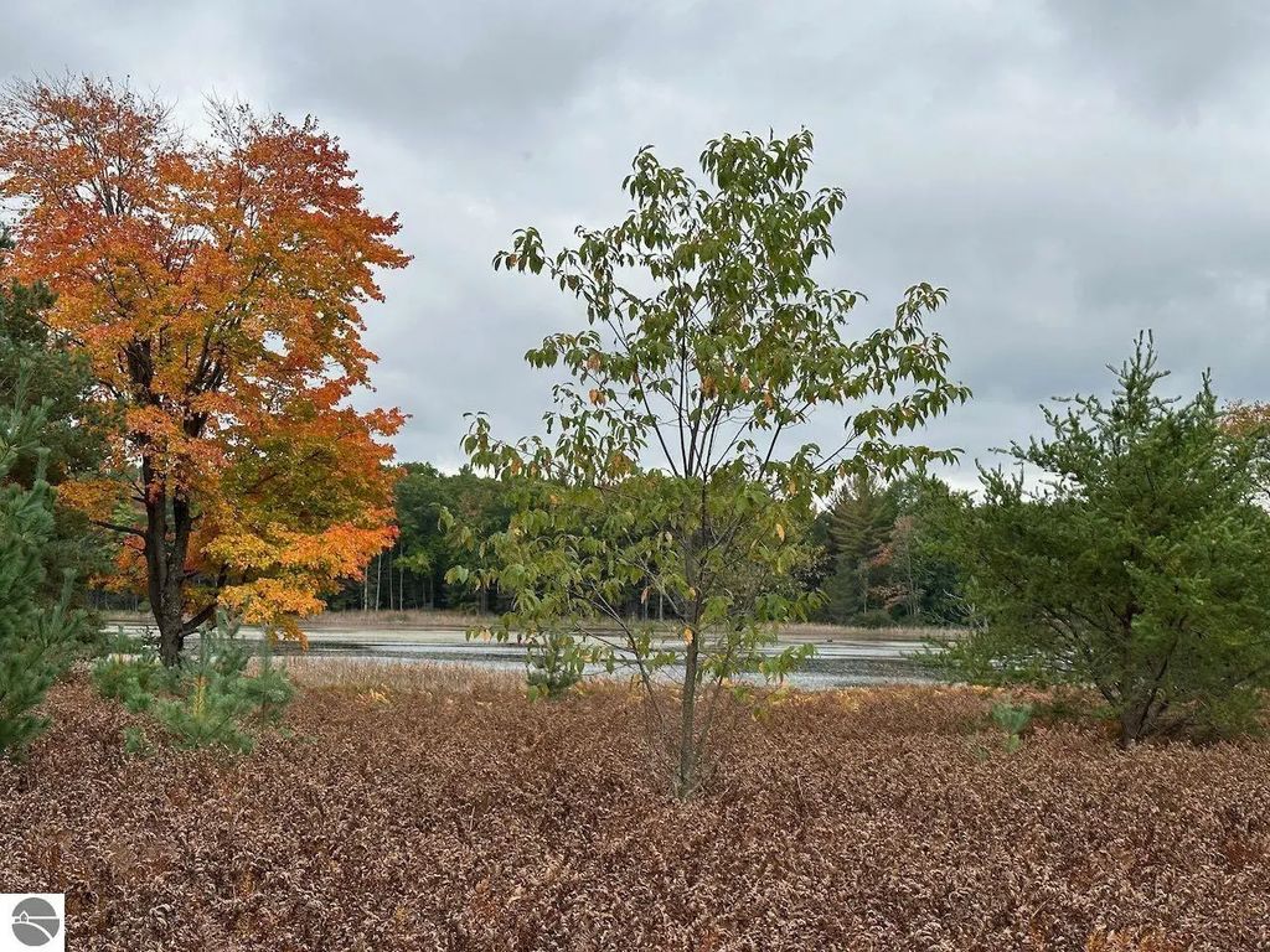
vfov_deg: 30.3
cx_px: 635
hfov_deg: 39.7
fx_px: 1761
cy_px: 476
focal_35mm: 48
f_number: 1.78
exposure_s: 1/823
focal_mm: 6.86
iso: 64
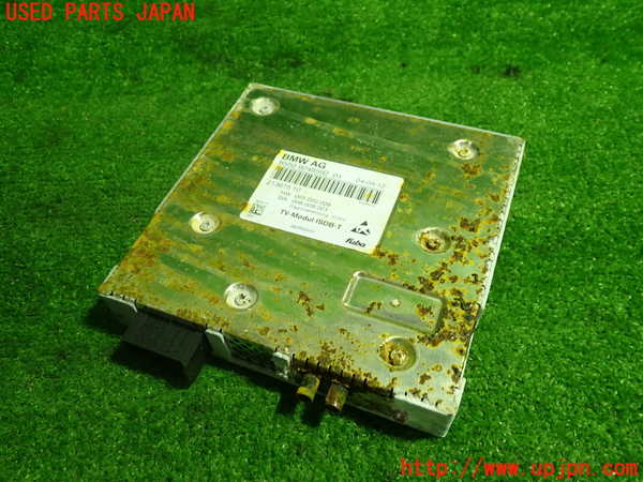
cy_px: 241
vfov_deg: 46.8
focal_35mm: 30
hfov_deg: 60.0
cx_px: 322
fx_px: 557
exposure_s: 1/40
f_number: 2.3
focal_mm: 5.4
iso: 200
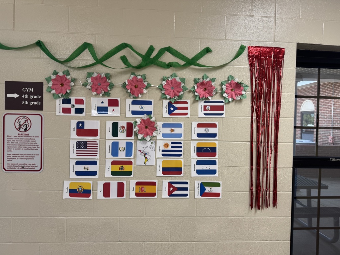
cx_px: 170
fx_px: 236
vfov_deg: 56.8
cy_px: 128
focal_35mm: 24
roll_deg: -1.9
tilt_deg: -0.6
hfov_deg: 71.6
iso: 125
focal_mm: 6.76
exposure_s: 1/60
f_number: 1.78
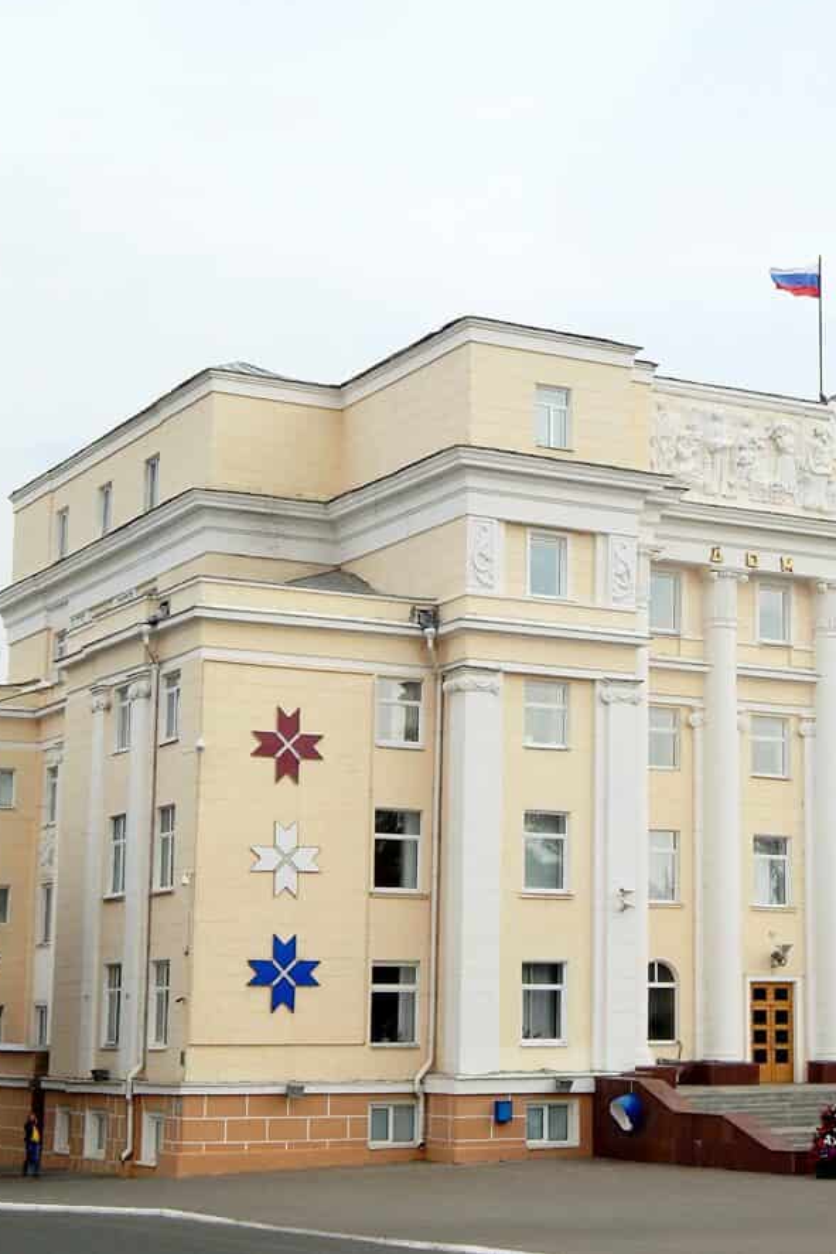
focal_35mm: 69
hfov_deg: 19.5
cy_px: 620
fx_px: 2402
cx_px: 692
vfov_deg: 29.2
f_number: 3.7
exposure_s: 1/1250
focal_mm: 8.6
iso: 125
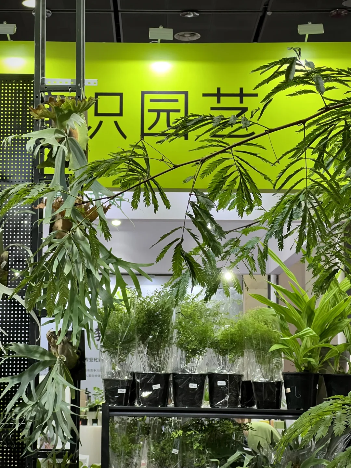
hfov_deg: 19.1
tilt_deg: +8.0
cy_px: 234
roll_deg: -0.8
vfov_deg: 25.3
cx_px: 176
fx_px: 1041
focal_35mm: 77
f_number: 2.8
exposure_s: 1/100
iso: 250
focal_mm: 9
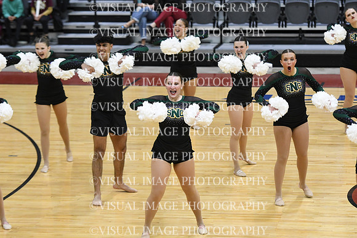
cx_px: 178
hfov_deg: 12.2
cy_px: 119
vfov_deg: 8.2
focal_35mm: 168
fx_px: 1666
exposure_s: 1/400
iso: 3200
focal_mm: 112
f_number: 2.8
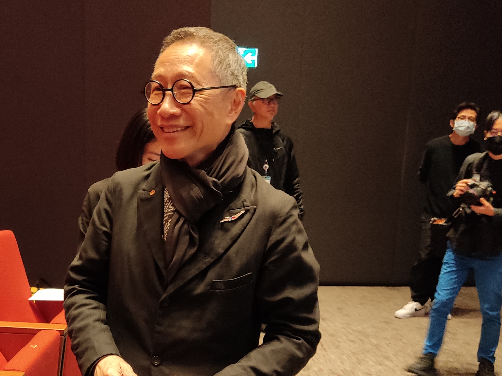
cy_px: 268
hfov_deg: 42.2
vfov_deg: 32.4
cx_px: 153
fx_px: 638
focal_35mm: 44
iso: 386
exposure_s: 1/25
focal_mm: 4.71
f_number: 1.79
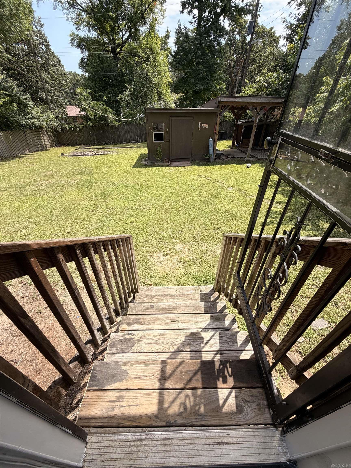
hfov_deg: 85.7
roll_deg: -0.9
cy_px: 234
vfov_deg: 102.1
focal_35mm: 14
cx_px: 176
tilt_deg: -35.1
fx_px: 189
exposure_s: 1/717
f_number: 2.2
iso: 40
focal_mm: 2.22
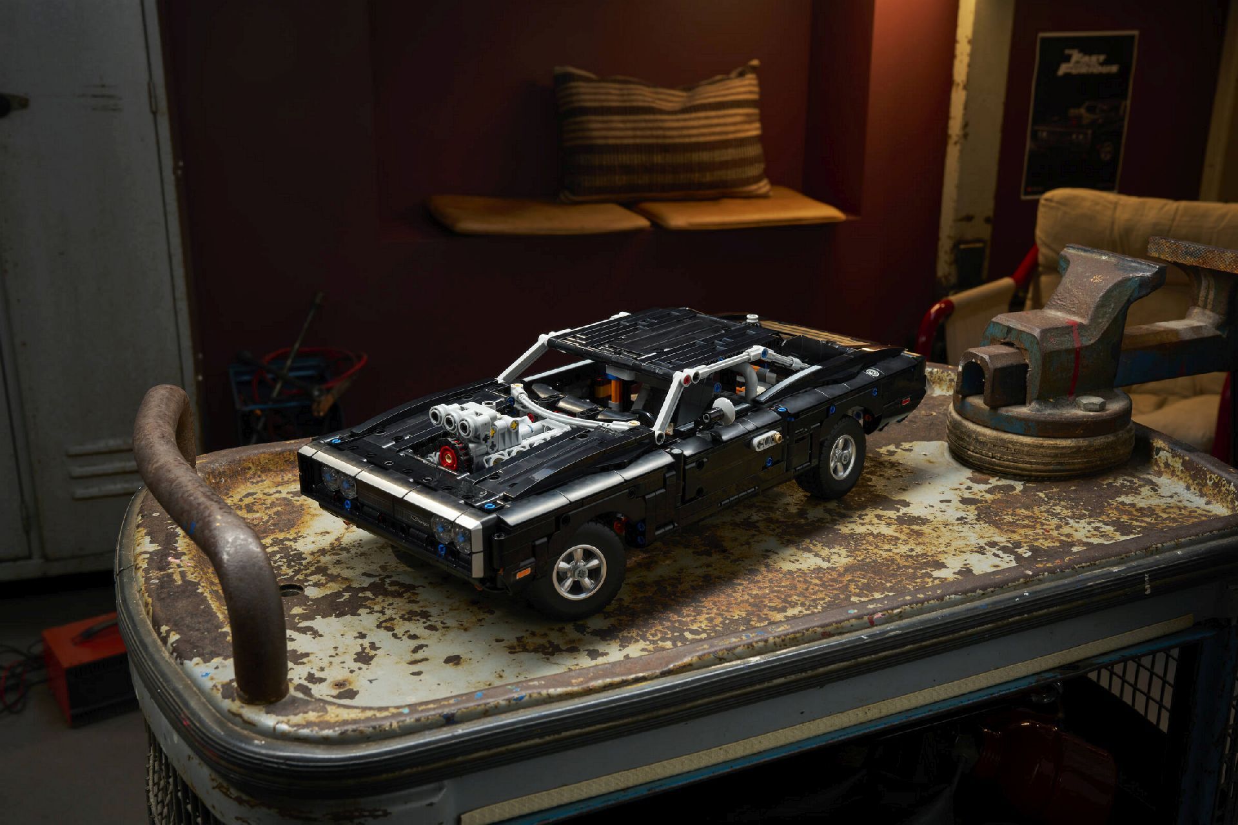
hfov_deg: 53.1
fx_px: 1238
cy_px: 412
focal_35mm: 36
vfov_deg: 36.9
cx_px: 619
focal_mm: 36
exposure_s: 1/5
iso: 100
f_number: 11
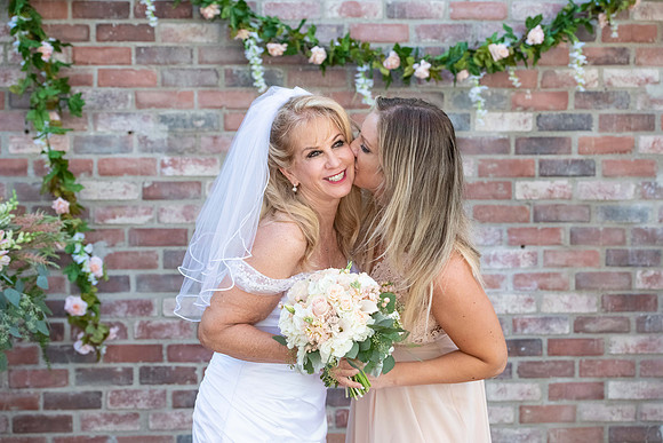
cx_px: 332
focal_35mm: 82
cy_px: 222
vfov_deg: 16.7
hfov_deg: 24.8
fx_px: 1510
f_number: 5
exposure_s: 1/640
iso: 640
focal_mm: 82
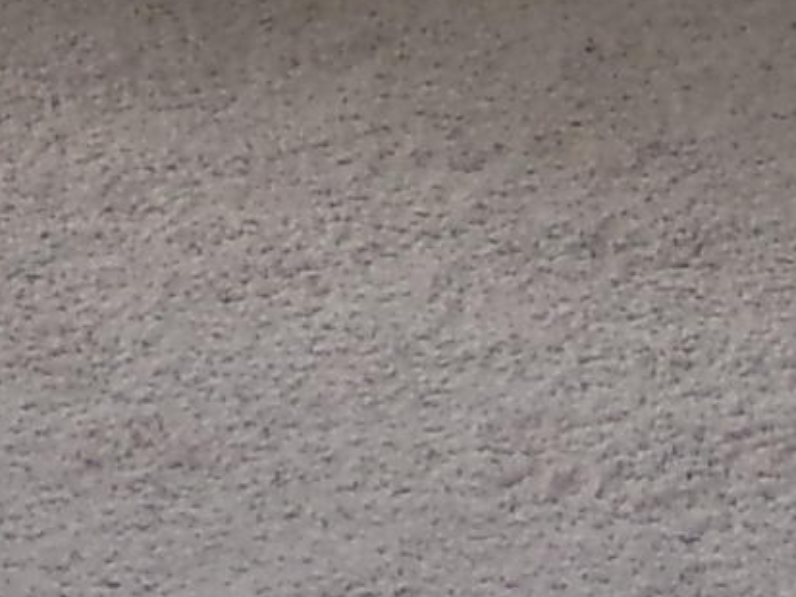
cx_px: 372
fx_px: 4508
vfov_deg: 7.1
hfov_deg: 10.1
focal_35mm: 196
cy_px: -911
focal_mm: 4.9
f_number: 3
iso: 200
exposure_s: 1/34
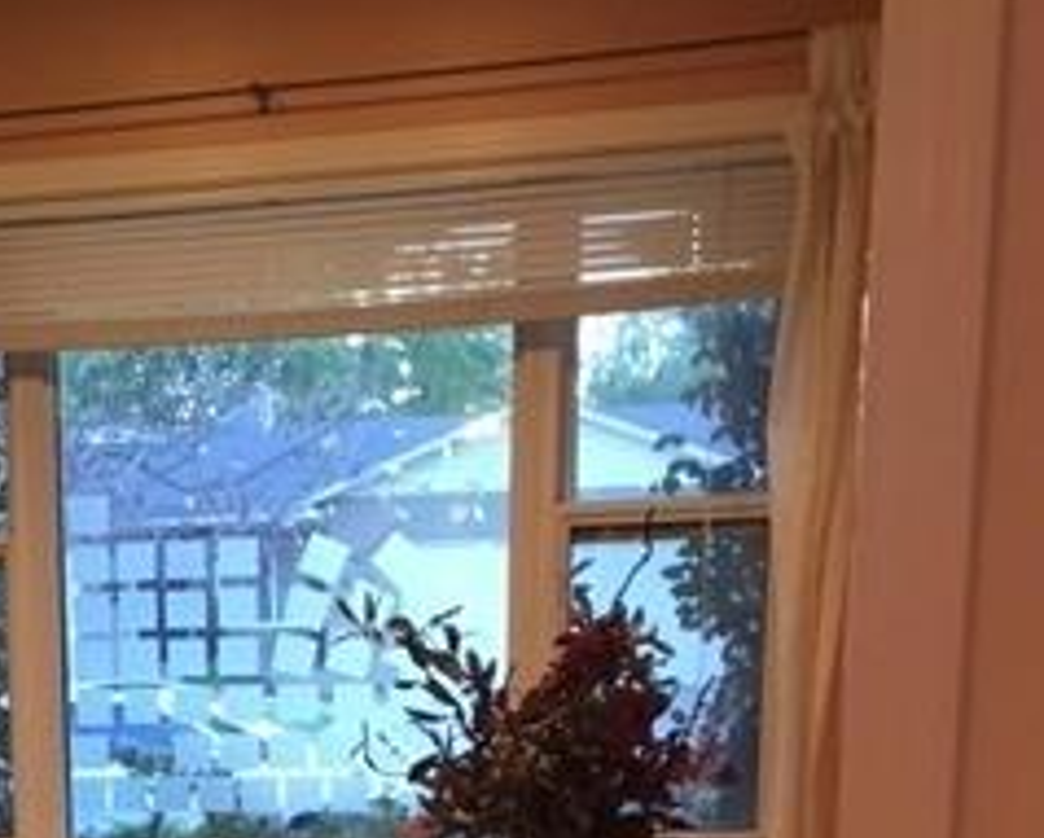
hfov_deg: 24.1
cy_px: 1158
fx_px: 2351
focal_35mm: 76
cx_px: 44
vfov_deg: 18.5
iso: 200
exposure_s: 1/30
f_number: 2.2
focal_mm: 4.15
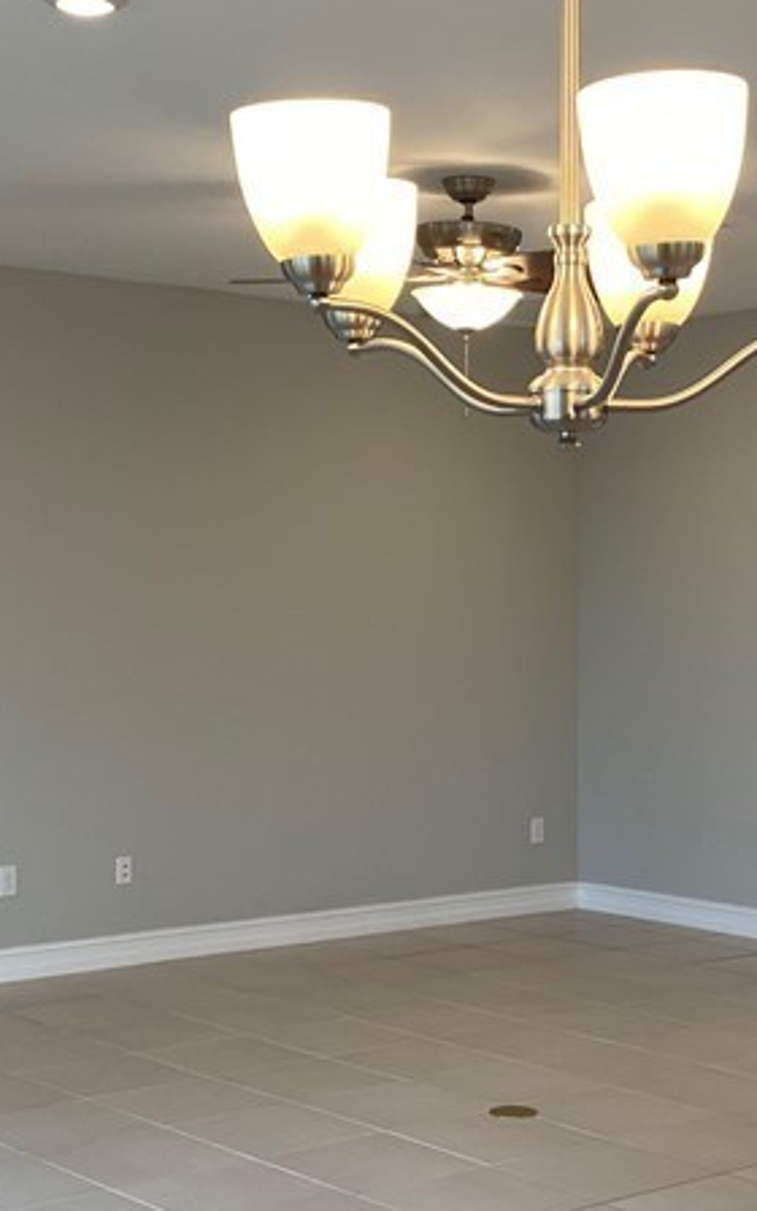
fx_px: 2080
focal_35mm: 63
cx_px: 414
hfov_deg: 20.6
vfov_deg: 32.4
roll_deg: -0.5
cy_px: 719
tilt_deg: -2.7
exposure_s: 1/120
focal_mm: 4.25
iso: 80
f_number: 1.8
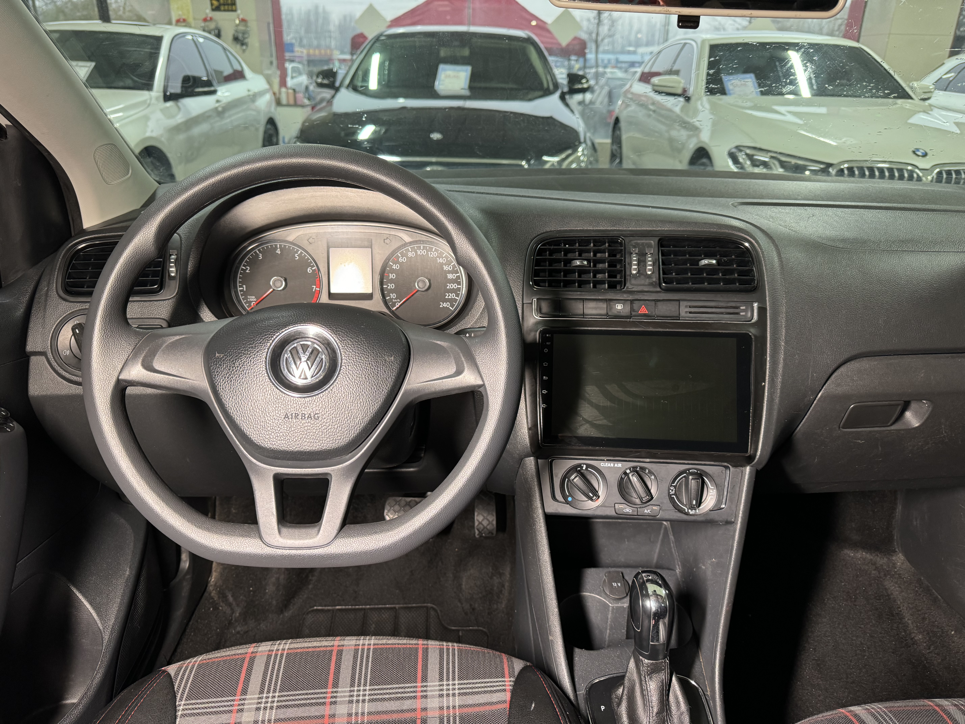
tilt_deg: -23.1
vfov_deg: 56.8
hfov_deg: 71.6
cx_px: 482
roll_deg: -1.3
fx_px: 669
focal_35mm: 24
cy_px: 362
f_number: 1.78
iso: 250
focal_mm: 6.76
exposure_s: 1/60
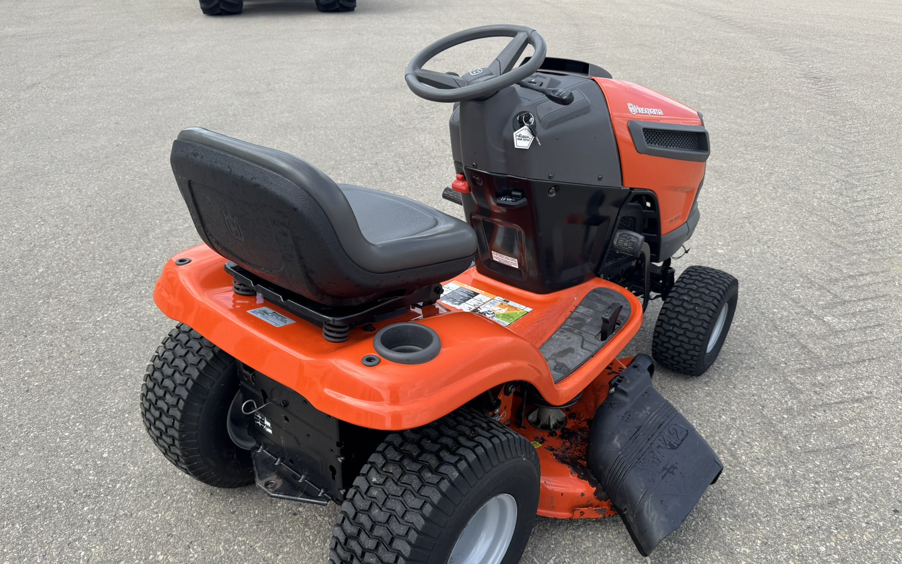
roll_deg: +0.8
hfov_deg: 70.4
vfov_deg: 47.4
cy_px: 327
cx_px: 454
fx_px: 639
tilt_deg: -31.8
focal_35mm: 26
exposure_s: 1/1488
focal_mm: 6.76
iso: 80
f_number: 1.78
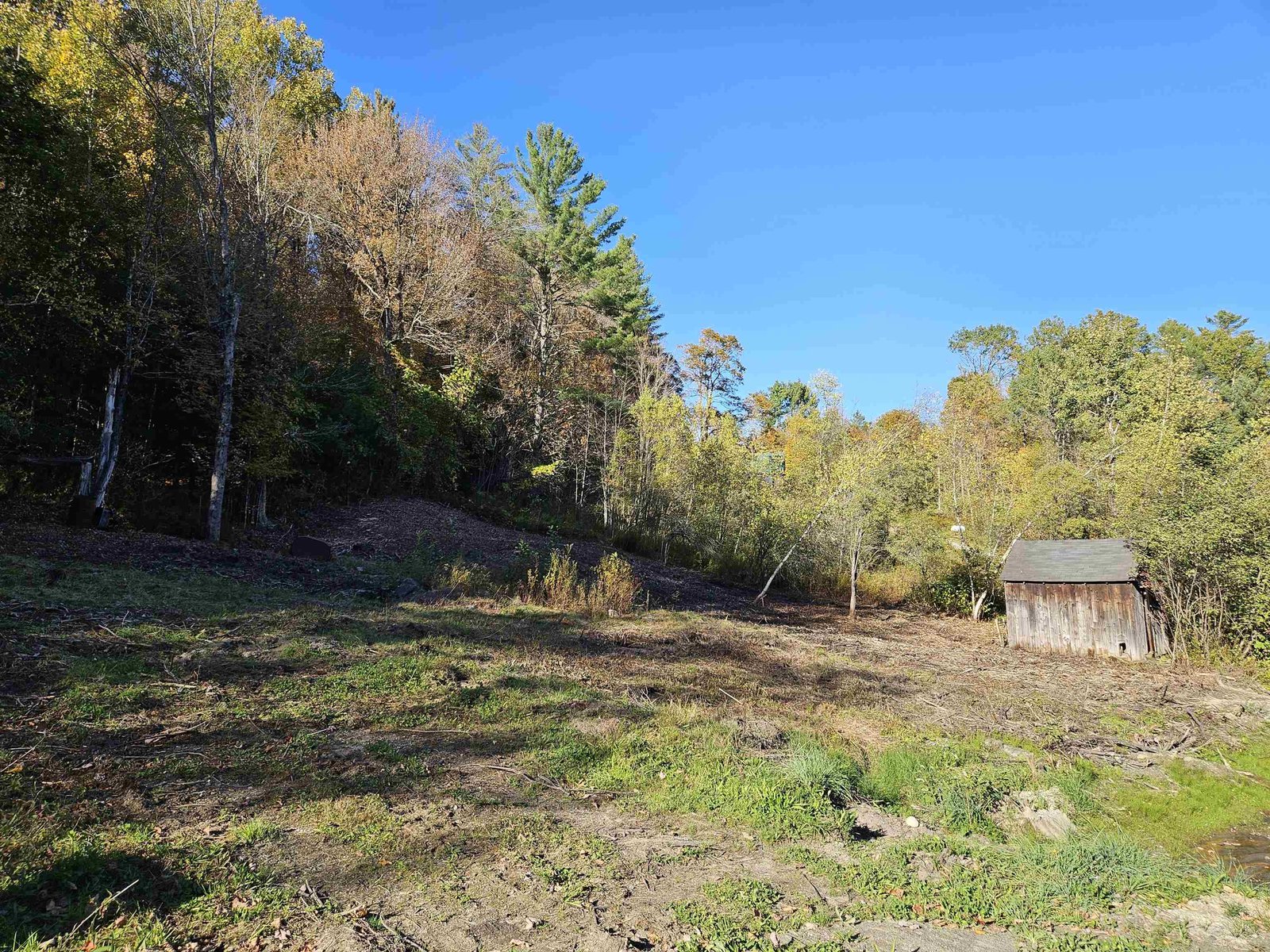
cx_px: 635
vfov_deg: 58.9
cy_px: 476
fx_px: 844
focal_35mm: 23
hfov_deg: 73.9
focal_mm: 5.4
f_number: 1.8
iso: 25
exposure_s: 1/779
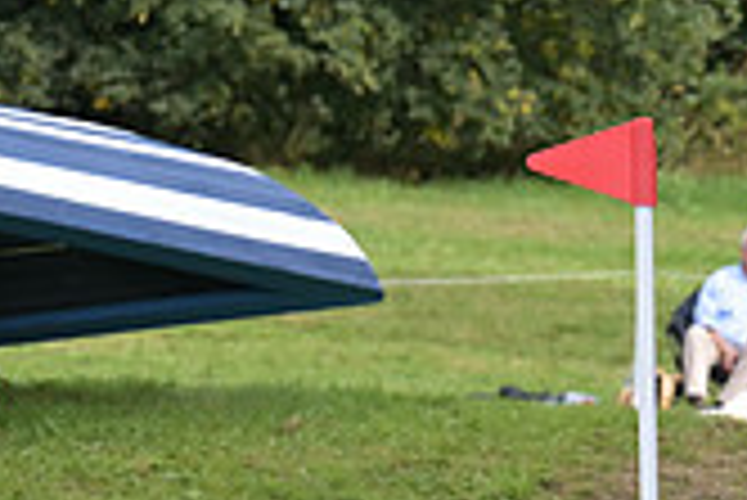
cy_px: 342
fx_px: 17424
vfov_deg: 1.6
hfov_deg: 2.4
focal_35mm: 839
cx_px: 1287
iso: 720
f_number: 5.6
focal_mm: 160
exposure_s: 1/1250
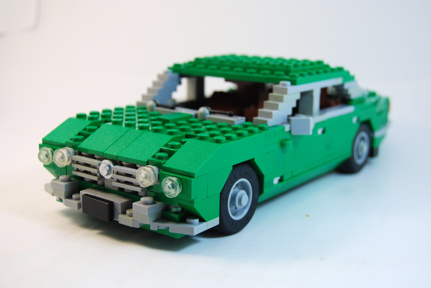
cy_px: 144
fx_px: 629
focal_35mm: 52
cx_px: 216
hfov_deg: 37.8
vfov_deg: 25.8
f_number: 5.6
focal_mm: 35
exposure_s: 1/125
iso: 200
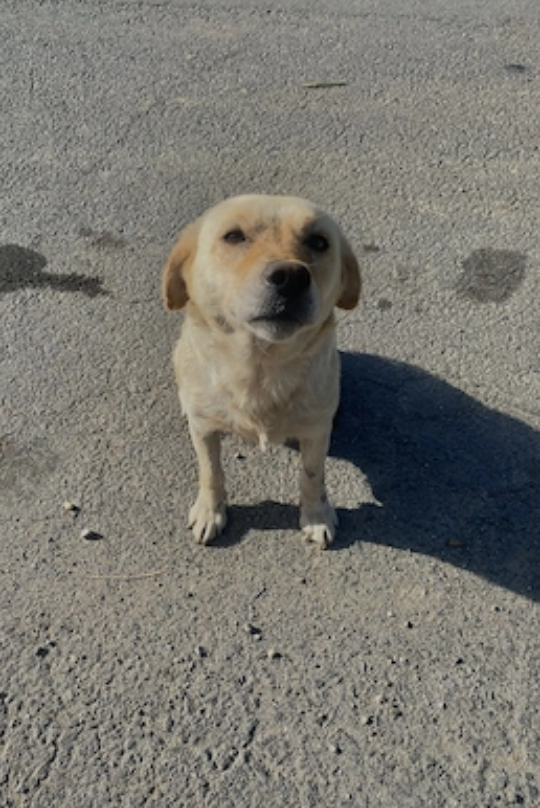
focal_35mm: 28
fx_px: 629
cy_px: 391
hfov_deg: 46.4
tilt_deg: -54.8
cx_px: 241
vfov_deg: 65.4
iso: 32
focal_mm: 4.25
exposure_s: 1/2028
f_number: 1.8
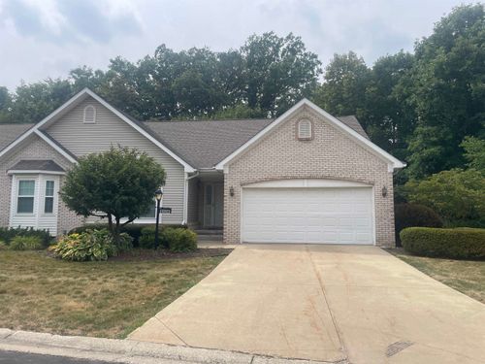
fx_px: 364
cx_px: 242
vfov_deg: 53.1
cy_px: 182
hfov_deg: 67.3
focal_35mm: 26
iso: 32
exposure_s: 1/4000
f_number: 1.6
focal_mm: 4.2
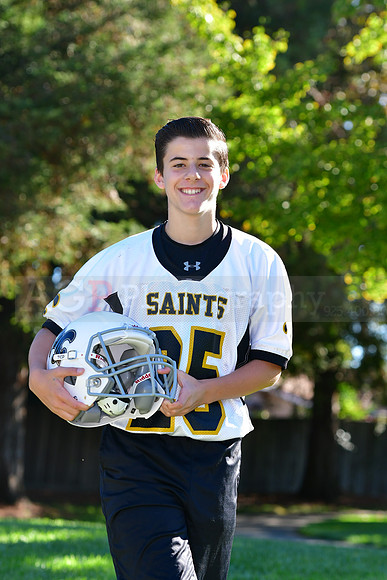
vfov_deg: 13.7
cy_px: 290
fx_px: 2417
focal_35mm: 150
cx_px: 194
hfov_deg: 9.2
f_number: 4.5
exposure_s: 1/640
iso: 400
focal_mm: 100
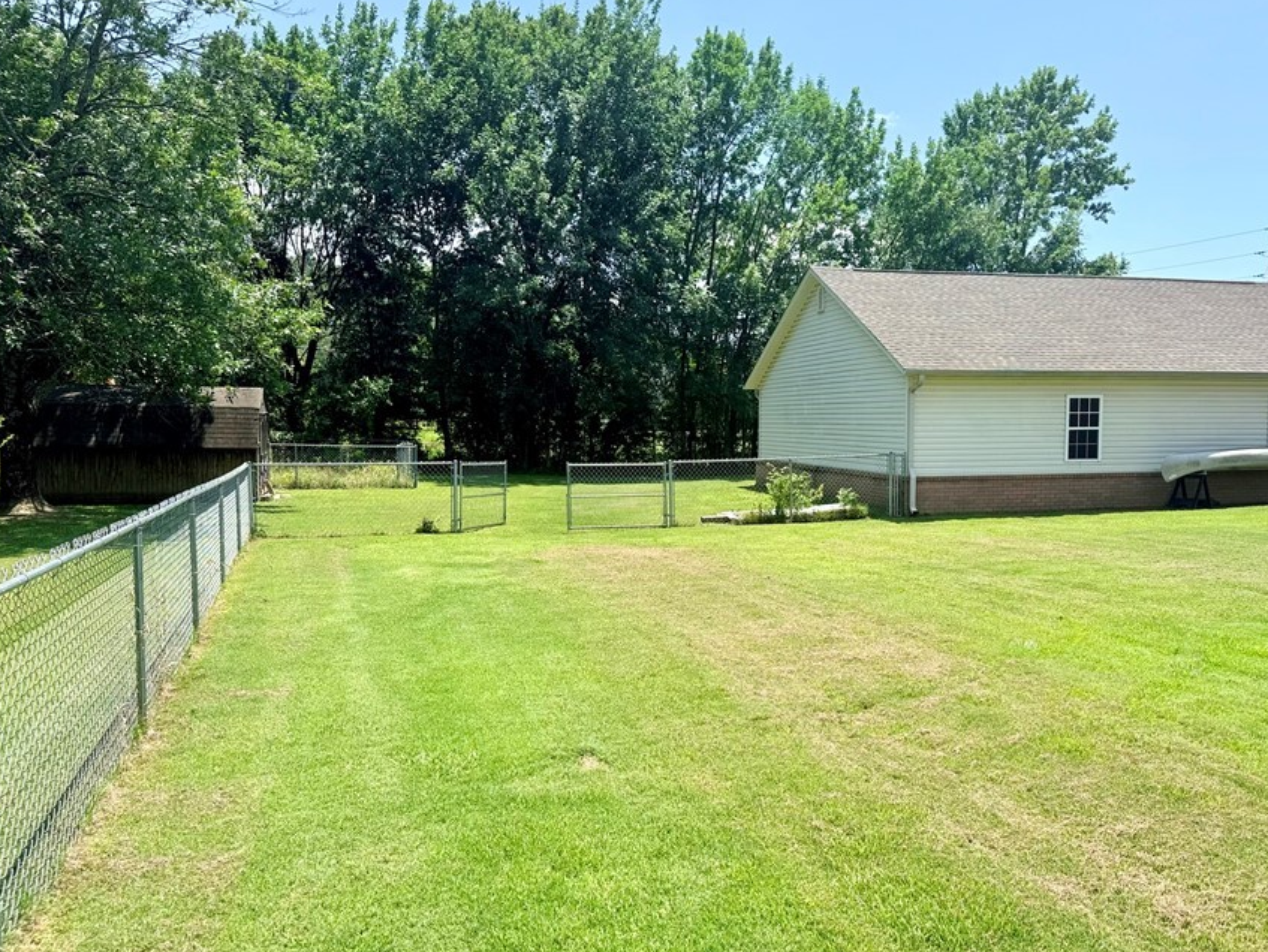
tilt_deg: -3.5
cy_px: 492
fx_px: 1063
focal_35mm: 29
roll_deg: -0.6
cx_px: 729
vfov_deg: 48.3
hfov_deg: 61.3
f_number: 1.78
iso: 80
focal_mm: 6.76
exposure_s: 1/3584
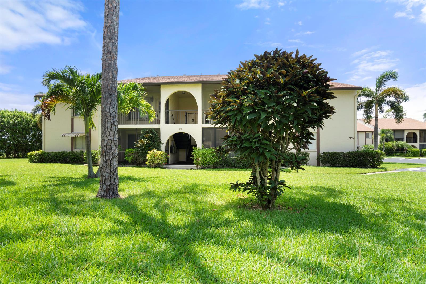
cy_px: 142
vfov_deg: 59.5
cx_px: 213
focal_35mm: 21
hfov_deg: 81.2
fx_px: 248
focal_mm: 14
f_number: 8
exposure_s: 1/40
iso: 100
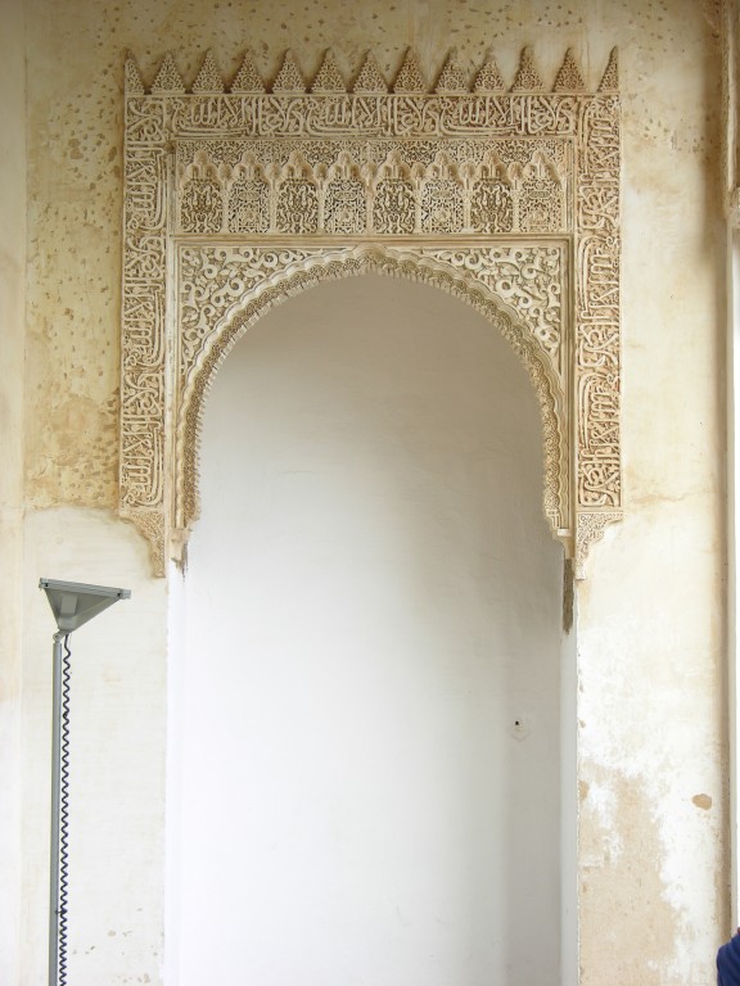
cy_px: 493
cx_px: 370
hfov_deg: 19.9
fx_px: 2109
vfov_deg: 26.3
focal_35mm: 74
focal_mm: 18.8
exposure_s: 1/29.8
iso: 50
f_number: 3.3
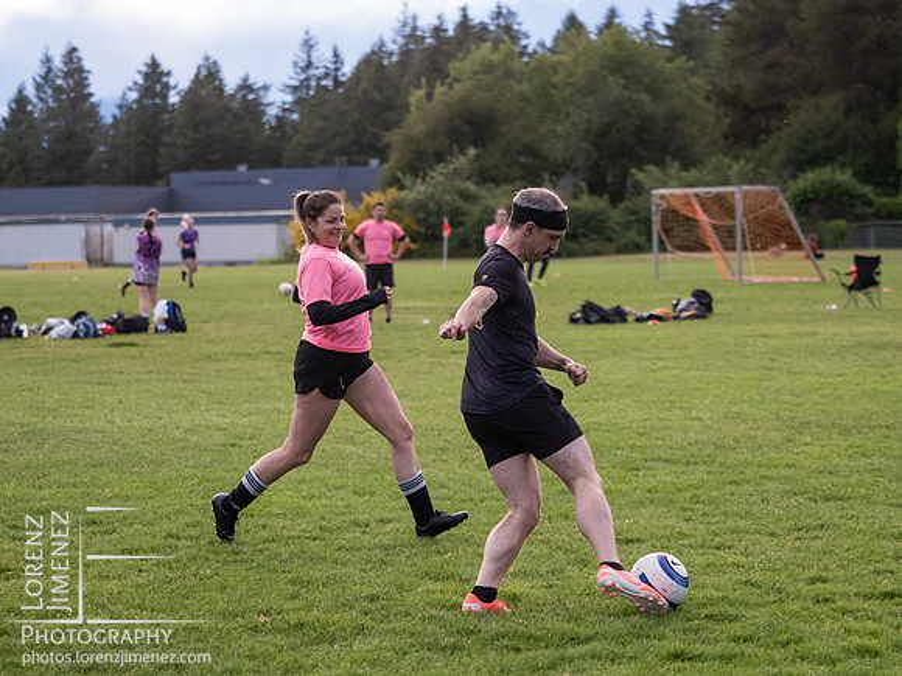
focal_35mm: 124
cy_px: 338
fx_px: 3231
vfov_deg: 12.0
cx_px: 451
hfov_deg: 15.9
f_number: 2.8
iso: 1600
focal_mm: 62
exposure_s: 1/1000
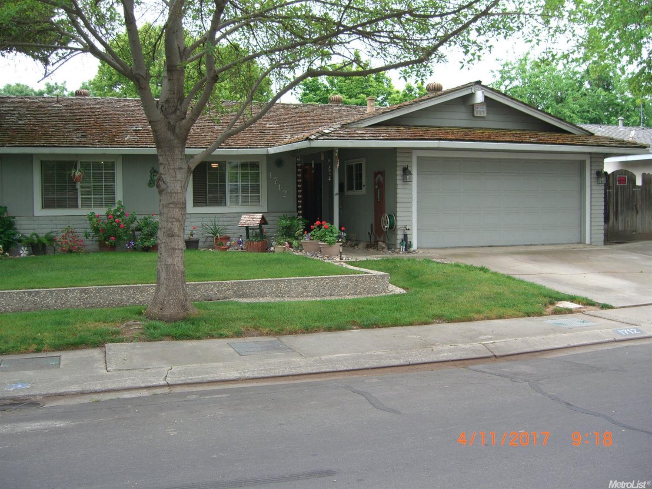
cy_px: 244
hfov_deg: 49.0
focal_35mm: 38
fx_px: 716
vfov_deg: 37.7
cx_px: 326
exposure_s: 1/160
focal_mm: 7.9
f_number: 2.8
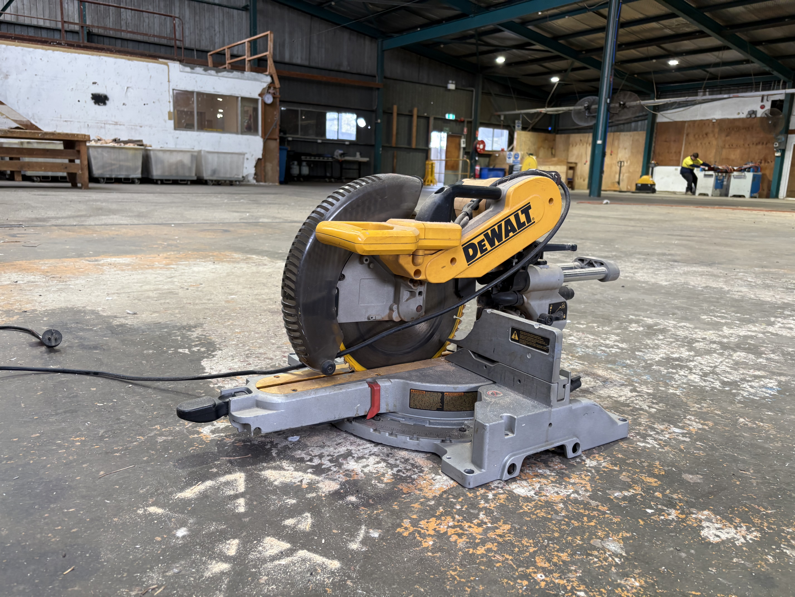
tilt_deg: -11.6
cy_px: 298
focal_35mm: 26
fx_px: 597
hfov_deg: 67.3
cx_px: 398
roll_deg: -0.9
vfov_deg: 53.1
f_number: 1.6
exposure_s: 1/100
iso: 125
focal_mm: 5.96
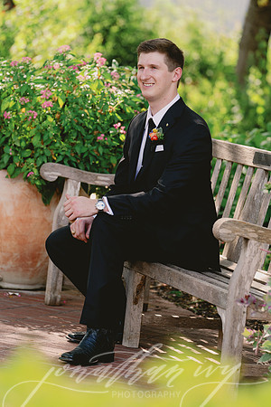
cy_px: 204
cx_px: 136
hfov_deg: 7.6
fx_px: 2044
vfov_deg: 11.4
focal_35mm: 181
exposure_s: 1/400
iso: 400
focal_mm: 181
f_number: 4.5
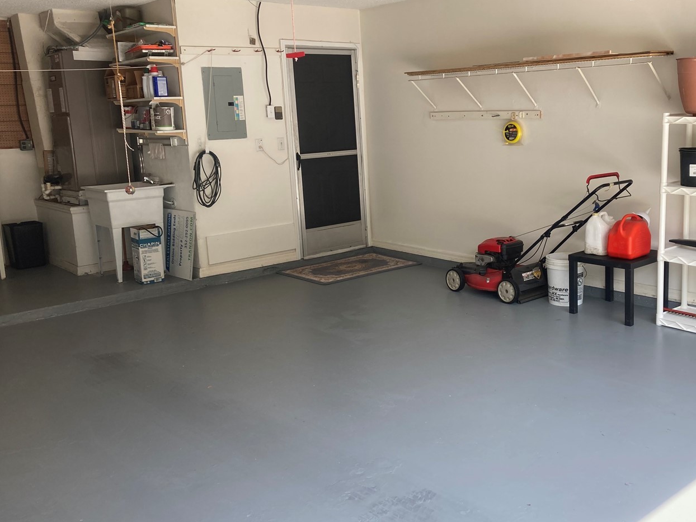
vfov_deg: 39.7
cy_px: 254
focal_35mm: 36
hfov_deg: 50.8
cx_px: 438
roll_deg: +1.8
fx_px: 724
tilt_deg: -10.9
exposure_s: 1/216
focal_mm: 3.99
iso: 20
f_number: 1.8
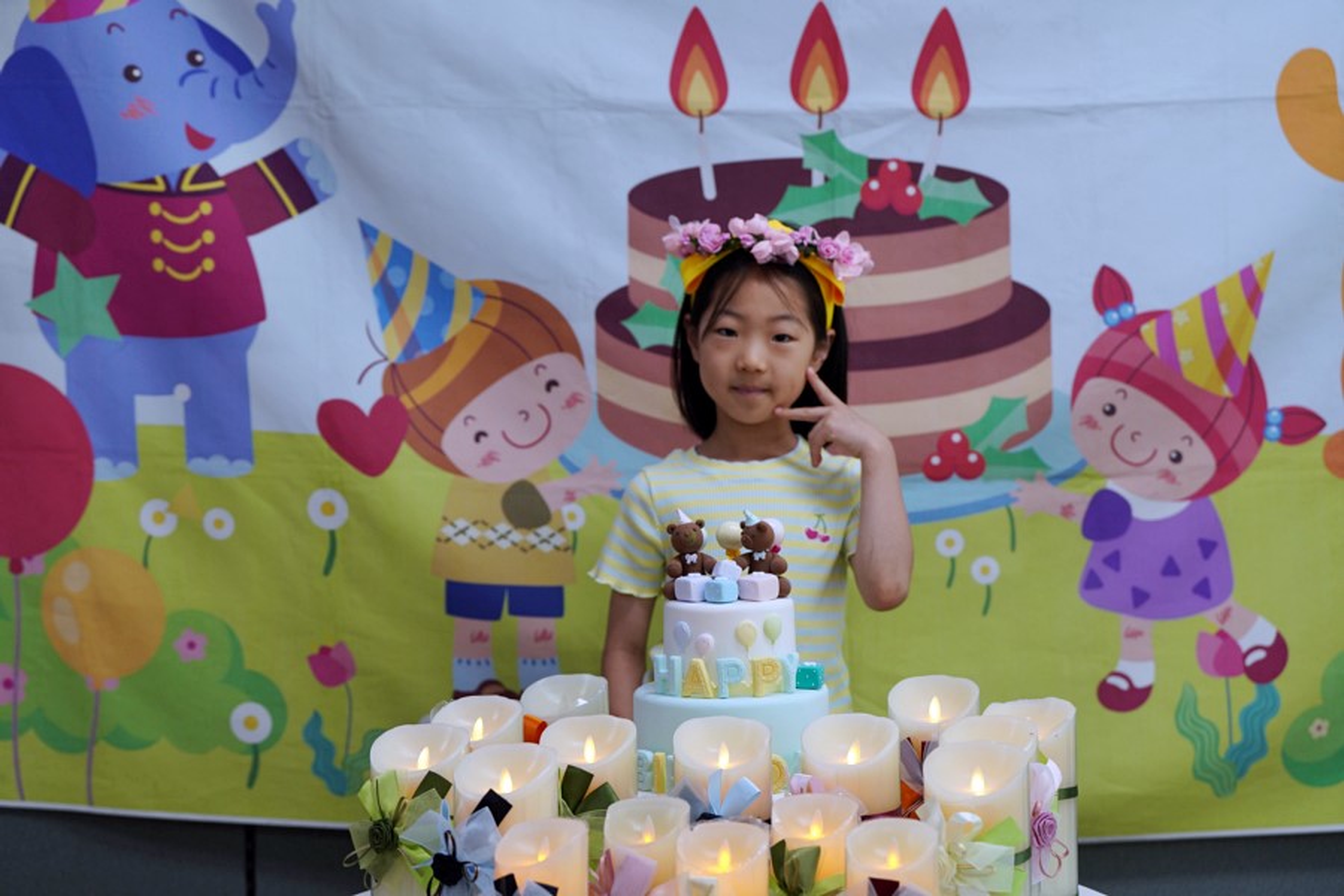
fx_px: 2613
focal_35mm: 70
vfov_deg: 19.5
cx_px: 672
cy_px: 448
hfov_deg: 28.8
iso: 400
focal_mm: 70
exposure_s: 1/160
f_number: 4
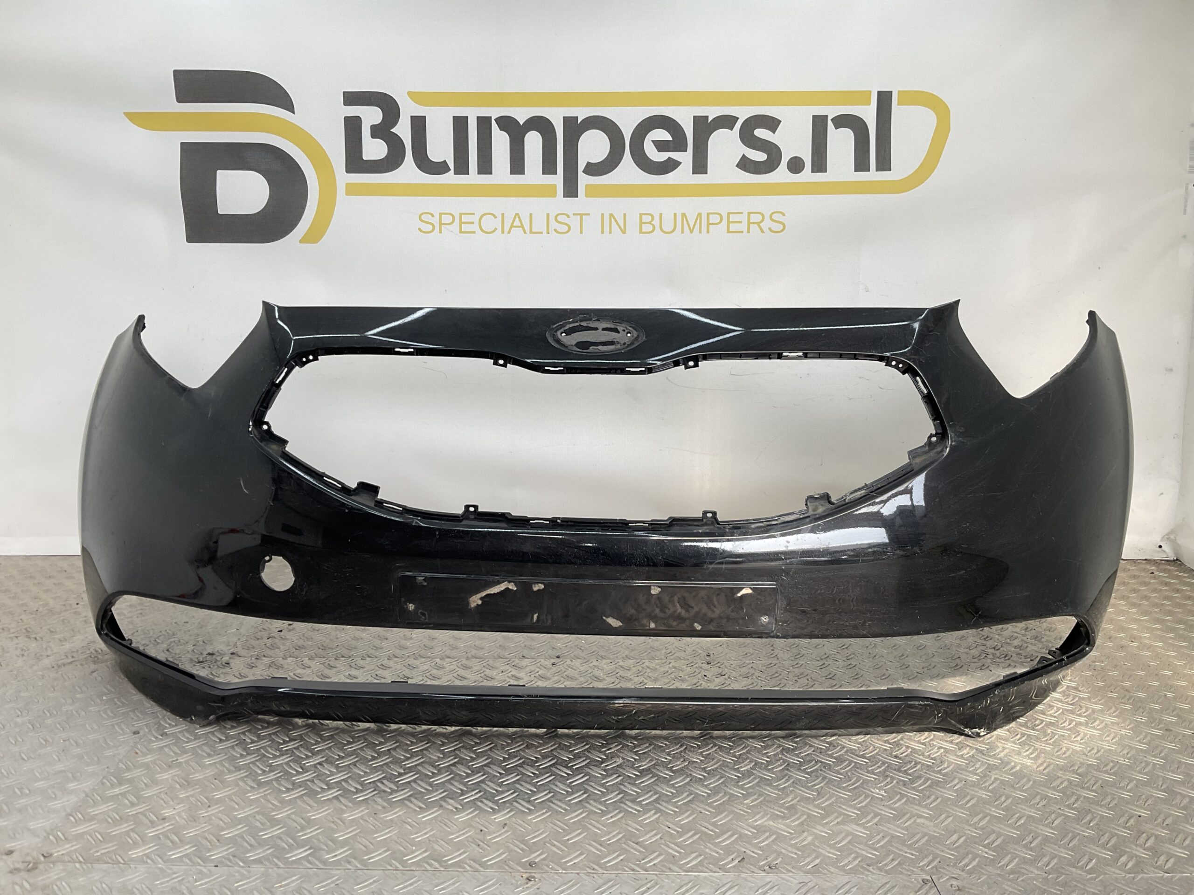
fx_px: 1000
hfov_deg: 61.7
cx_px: 597
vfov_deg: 48.2
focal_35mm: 29
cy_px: 448
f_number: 1.8
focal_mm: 3
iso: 16
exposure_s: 1/182
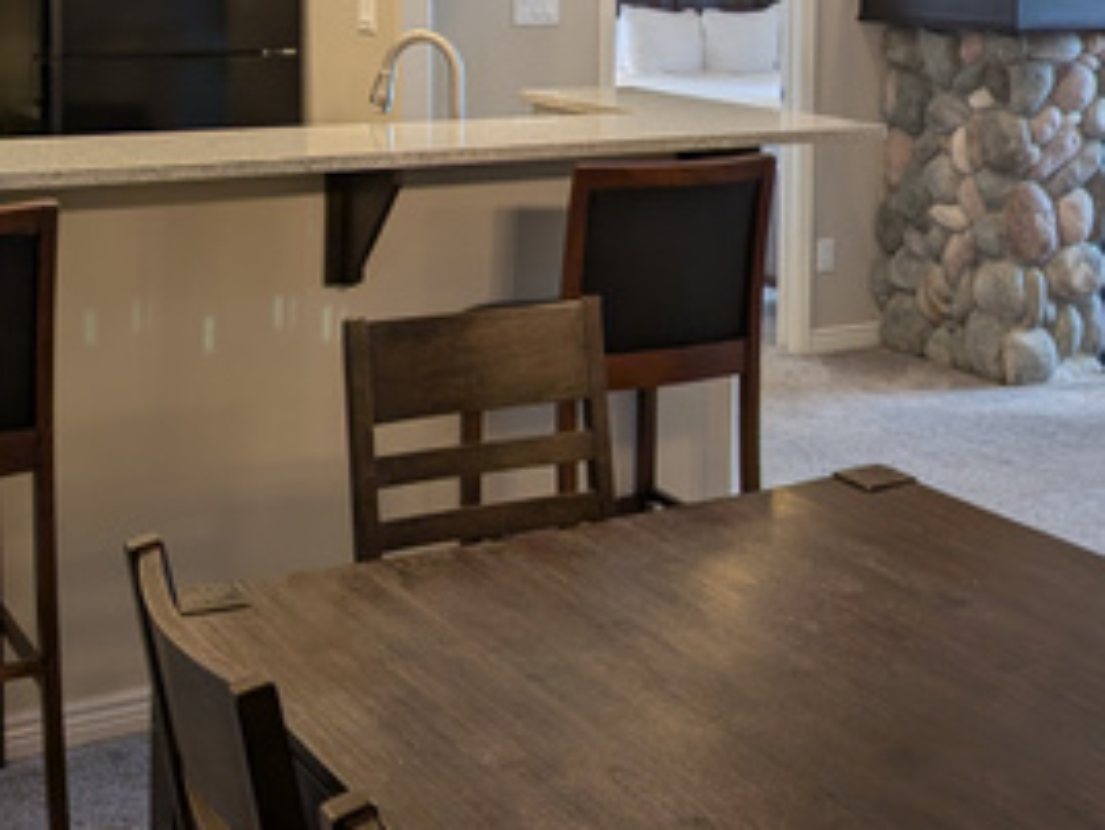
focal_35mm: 57
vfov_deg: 24.9
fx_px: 1820
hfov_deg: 33.6
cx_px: 686
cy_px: 86
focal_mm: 6.9
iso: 25
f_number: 1.68
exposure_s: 1/24
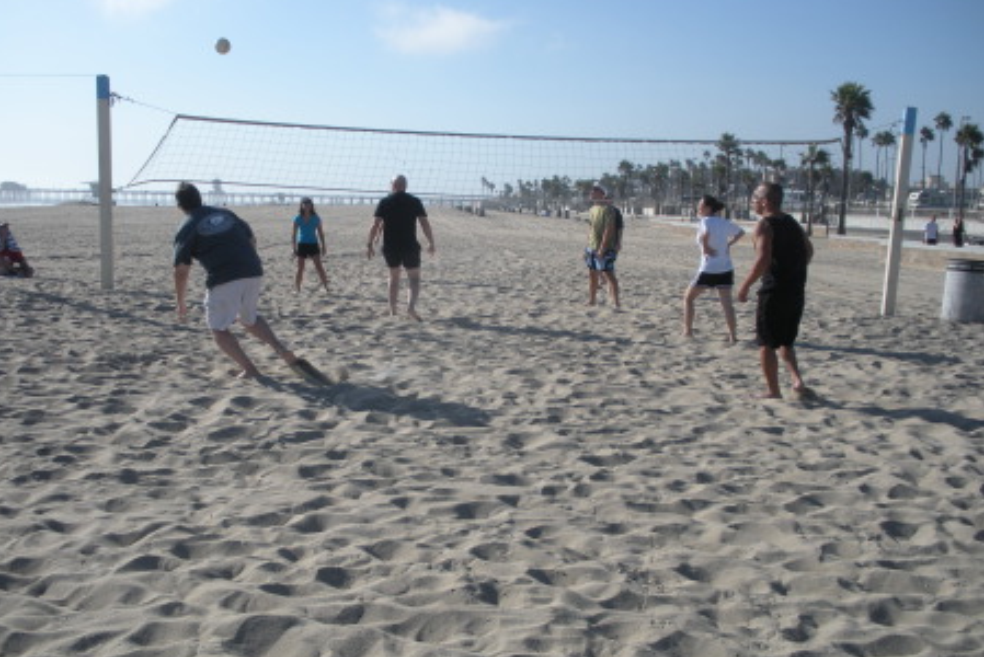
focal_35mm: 38
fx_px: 1039
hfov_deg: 50.7
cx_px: 489
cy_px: 342
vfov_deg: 35.1
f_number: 3.5
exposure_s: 1/916
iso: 64
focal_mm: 6.3
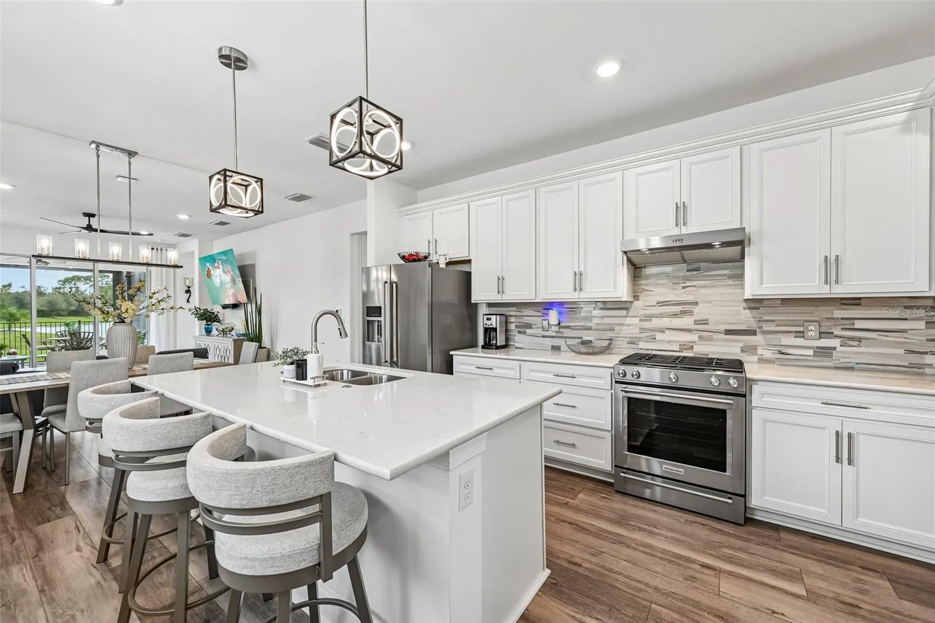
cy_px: 312
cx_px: 468
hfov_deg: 104.3
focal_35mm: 14
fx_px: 364
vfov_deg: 81.2
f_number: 8
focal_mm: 14
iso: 400
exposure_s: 1/25
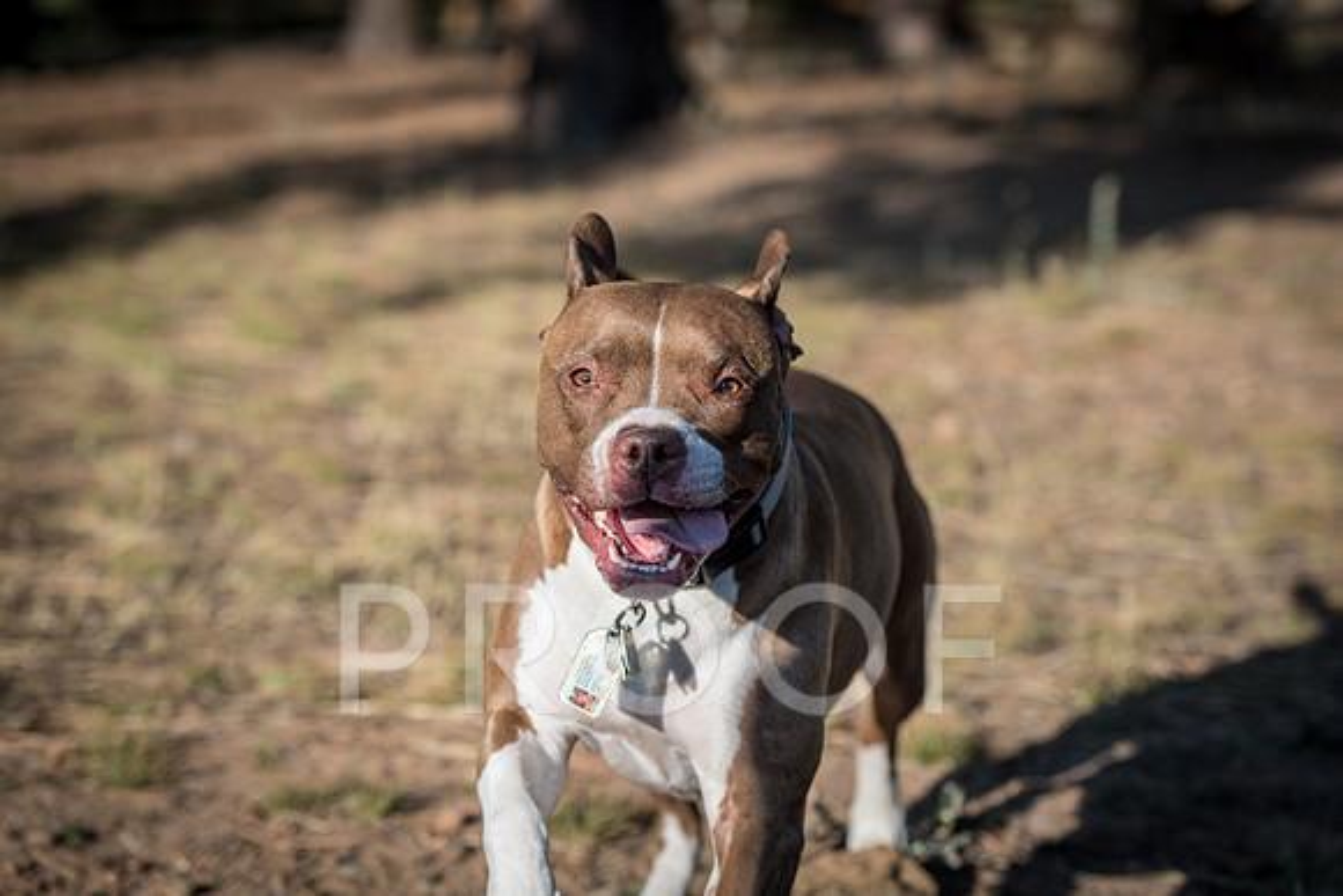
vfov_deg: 13.0
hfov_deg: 19.5
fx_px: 3918
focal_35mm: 105
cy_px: 448
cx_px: 672
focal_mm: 105
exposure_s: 1/1250
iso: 200
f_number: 4
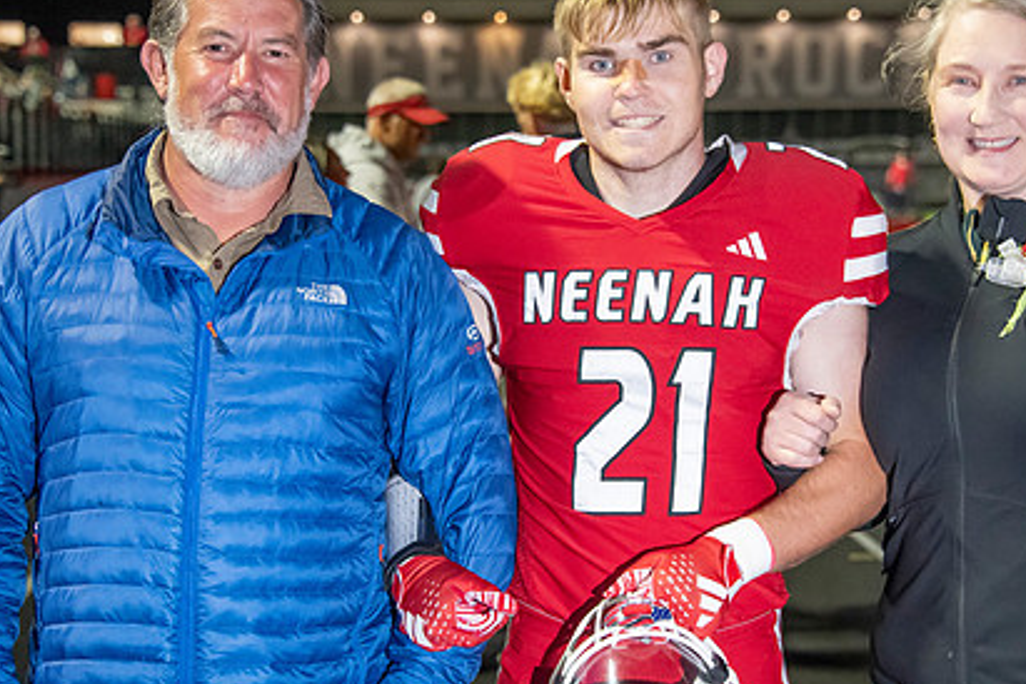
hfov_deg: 18.6
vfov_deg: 12.5
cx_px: 607
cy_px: 326
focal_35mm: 110
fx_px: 3135
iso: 5000
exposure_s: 1/160
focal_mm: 78
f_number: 5.6
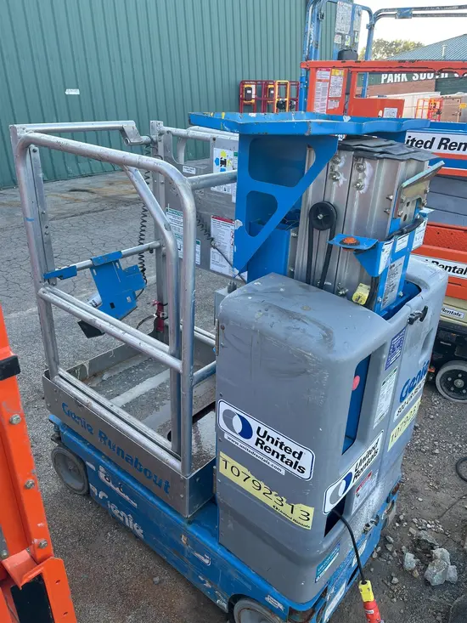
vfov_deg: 67.3
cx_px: 234
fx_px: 468
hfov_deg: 53.1
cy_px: 312
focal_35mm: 26
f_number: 1.6
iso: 40
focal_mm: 5.1
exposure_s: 1/219
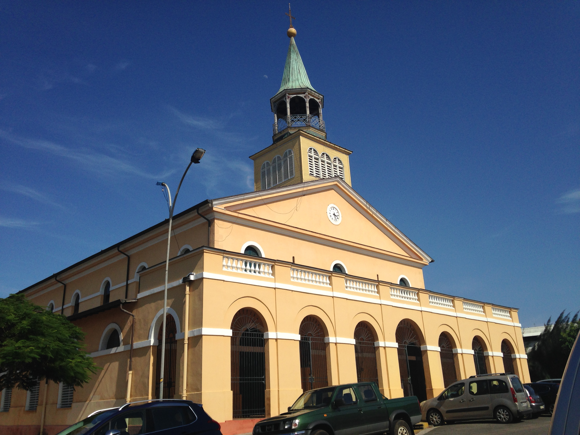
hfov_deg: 55.4
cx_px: 290
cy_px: 218
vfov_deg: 42.9
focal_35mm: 33
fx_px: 553
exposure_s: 1/3876
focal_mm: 4.12
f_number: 2.4
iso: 50
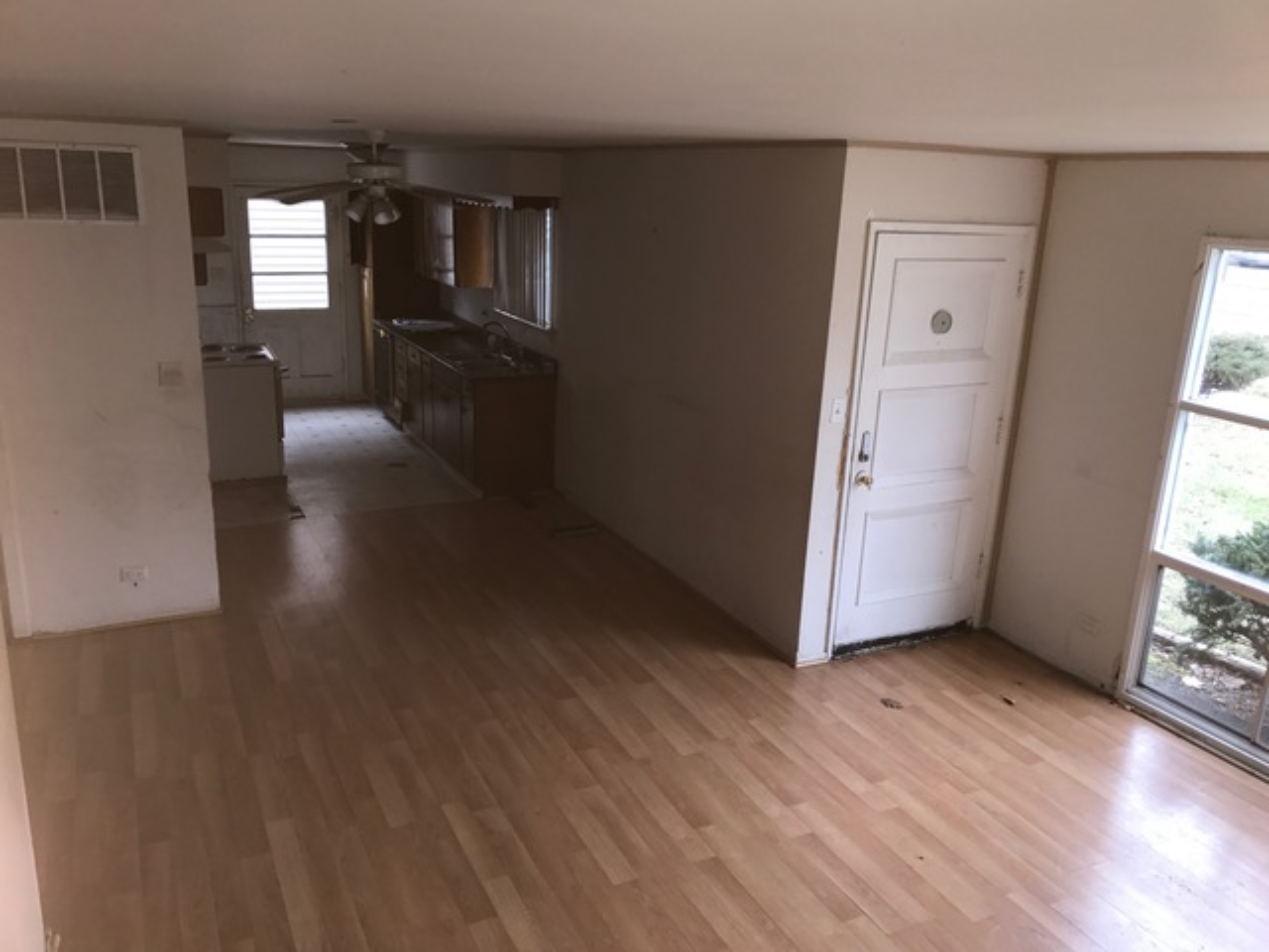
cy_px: 476
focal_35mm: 28
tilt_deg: -15.9
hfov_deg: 63.4
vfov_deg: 49.7
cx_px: 634
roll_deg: -2.0
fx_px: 1026
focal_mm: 3.99
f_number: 1.8
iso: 20
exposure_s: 1/30
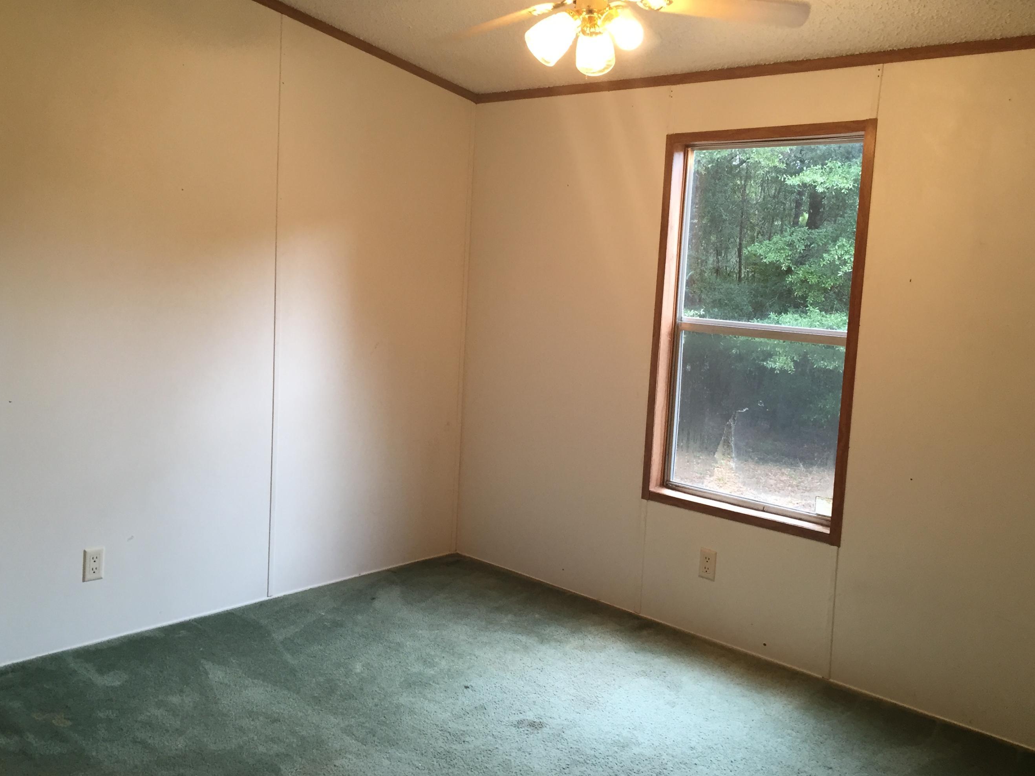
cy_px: 384
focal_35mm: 33
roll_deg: -3.3
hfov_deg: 55.4
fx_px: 987
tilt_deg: -4.9
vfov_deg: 42.9
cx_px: 514
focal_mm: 4.15
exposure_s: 1/30
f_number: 2.2
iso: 40
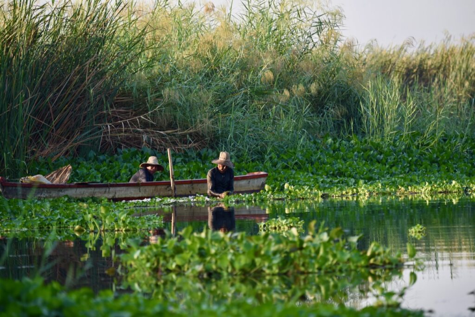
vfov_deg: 4.6
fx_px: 3959
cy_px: 158
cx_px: 238
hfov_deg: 6.9
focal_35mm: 300
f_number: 8
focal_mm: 300
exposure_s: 1/800
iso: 800
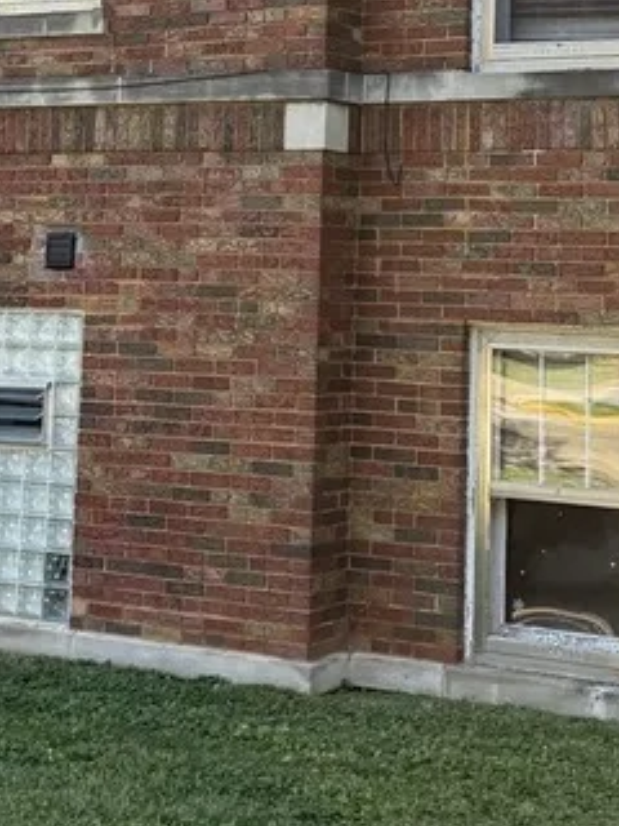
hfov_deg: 18.2
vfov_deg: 23.2
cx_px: 353
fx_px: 1931
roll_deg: -2.1
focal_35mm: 81
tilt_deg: +7.6
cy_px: 23
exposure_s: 1/607
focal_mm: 6.76
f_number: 1.78
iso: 100
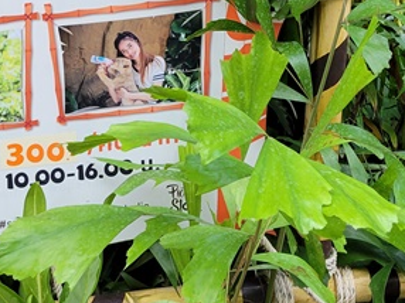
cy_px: -115
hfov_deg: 20.8
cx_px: -8
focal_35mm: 91
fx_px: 1064
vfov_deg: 15.3
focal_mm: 5.4
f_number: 1.8
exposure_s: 1/120
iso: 125
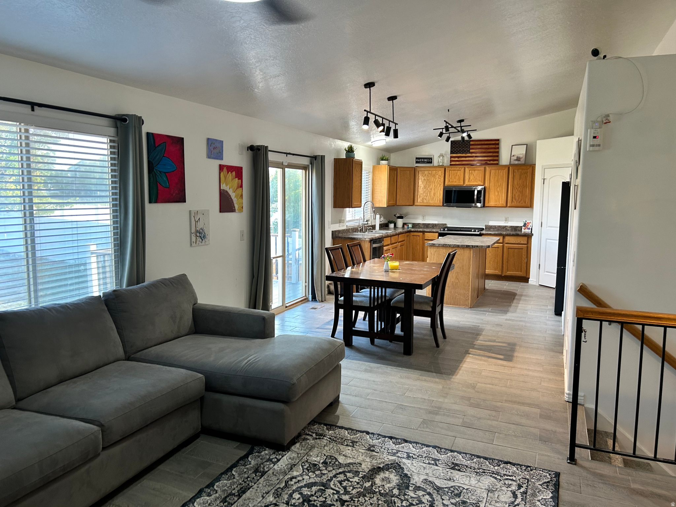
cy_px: 254
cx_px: 338
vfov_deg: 53.1
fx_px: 508
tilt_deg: -5.8
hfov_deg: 67.3
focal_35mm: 26
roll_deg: -0.9
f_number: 1.5
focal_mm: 5.7
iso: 100
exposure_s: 1/60
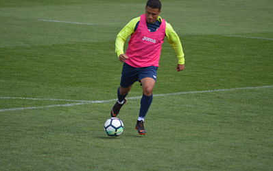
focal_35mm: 461
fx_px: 3431
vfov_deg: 2.9
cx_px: 136
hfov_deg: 4.6
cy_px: 80
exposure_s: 1/1600
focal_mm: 300
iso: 400
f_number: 5.6
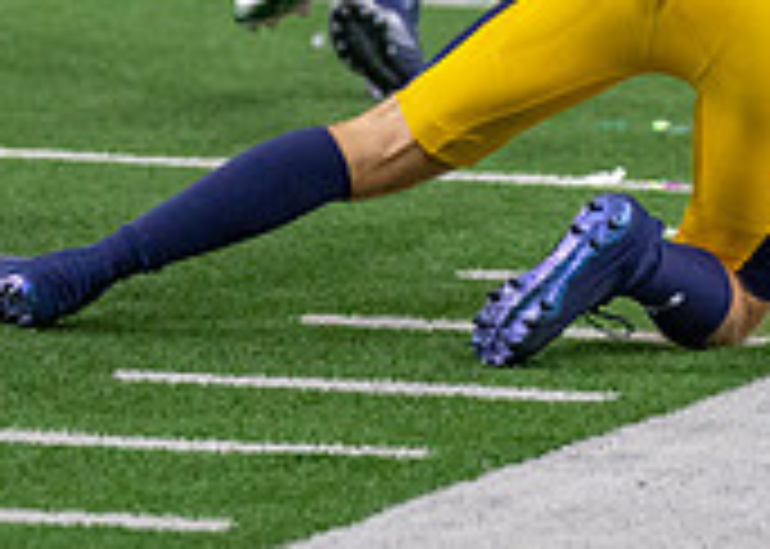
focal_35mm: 530
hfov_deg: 3.8
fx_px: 11586
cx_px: 49
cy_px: -271
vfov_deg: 2.7
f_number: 2.8
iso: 2000
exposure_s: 1/1000
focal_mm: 116
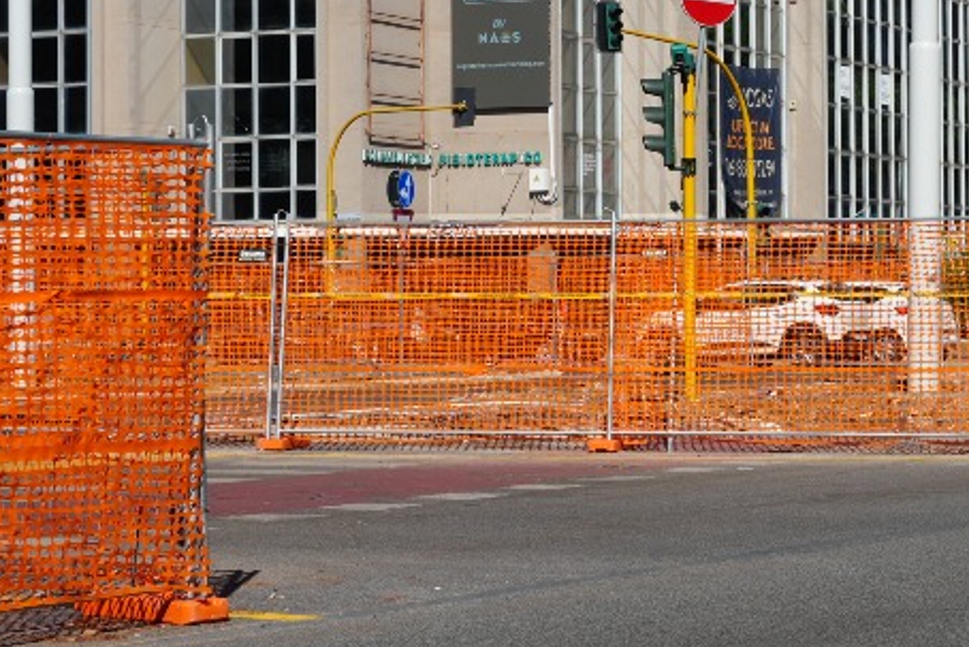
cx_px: 941
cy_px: 235
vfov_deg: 12.3
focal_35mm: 111
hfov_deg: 18.0
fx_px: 2989
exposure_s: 1/250
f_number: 11
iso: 100
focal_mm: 28
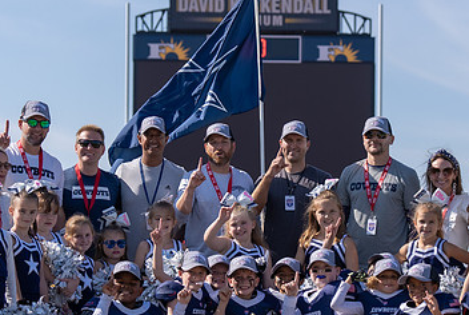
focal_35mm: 164
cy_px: 262
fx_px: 2140
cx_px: 273
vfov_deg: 8.4
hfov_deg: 12.5
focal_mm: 70
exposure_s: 1/1600
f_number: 3.5
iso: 100
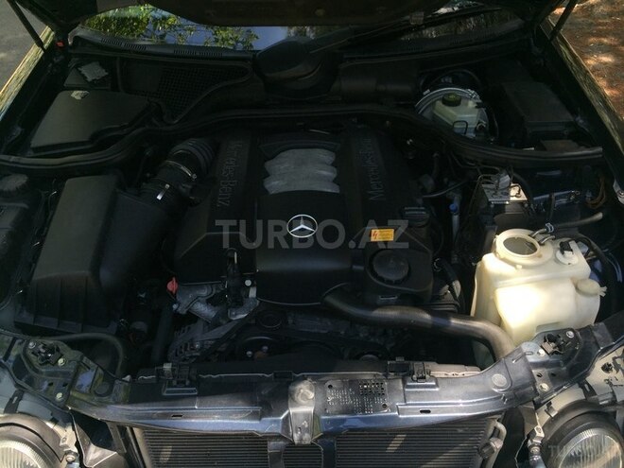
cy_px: 234
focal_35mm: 29
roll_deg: +0.2
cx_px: 312
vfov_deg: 48.2
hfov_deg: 61.7
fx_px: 523
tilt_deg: -41.6
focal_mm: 4.15
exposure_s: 1/269
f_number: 2.2
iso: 32
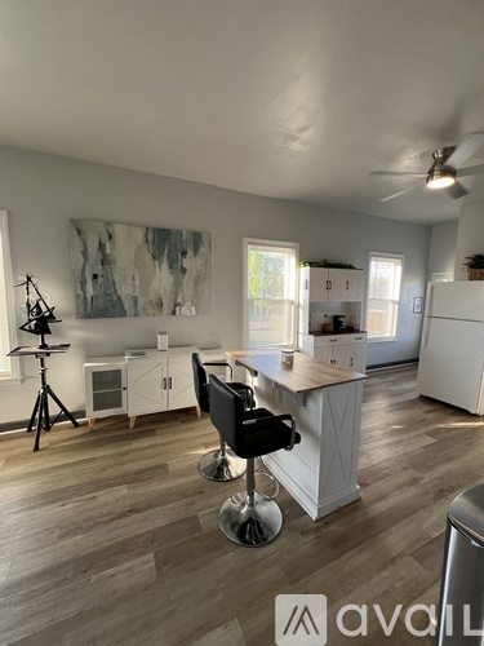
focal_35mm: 13
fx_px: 242
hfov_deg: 89.9
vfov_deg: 106.2
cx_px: 242
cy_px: 323
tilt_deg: -6.4
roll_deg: -0.9
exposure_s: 1/99
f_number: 1.8
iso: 80
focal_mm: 1.57
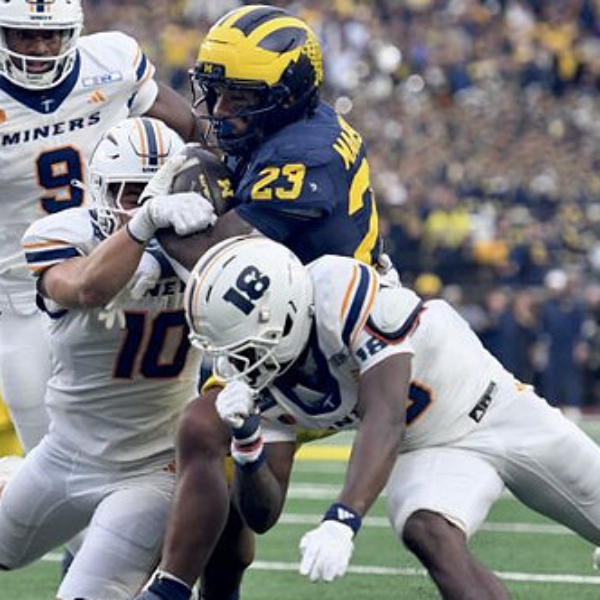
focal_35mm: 322
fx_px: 6314
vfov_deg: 5.4
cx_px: 116
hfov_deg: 5.4
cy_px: 275
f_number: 2.8
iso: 1000
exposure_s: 1/1000
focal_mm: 145
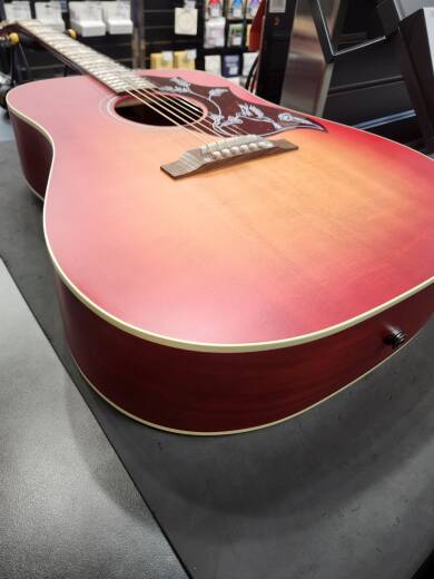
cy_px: 290
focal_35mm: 23
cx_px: 217
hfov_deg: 58.9
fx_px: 384
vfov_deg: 73.9
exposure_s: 1/120
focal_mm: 5.54
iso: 100
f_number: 1.8
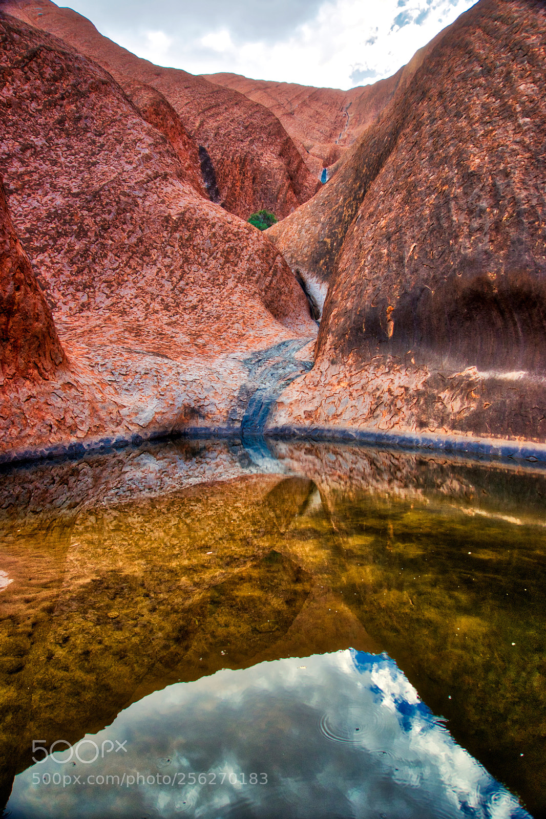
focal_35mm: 24
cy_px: 410
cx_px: 273
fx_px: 546
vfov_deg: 73.8
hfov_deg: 53.1
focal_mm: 24
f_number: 4
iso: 320
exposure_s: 1/160
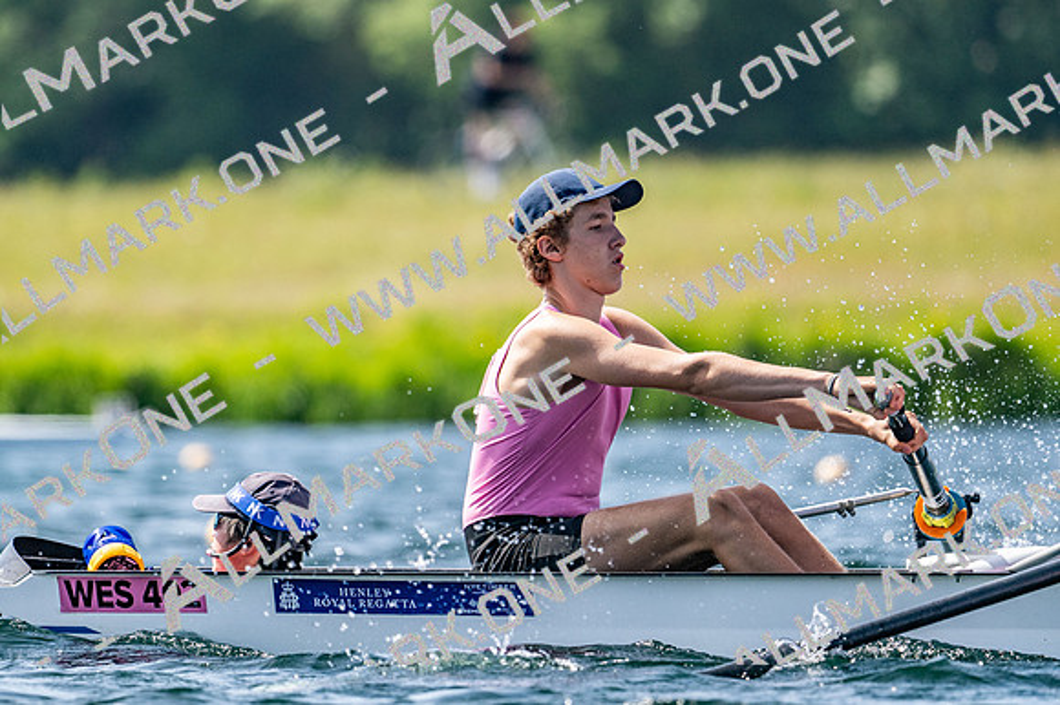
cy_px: 352
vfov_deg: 2.3
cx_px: 530
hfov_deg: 3.4
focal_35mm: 600
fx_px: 17656
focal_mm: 400
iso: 280
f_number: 4.5
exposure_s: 1/2500
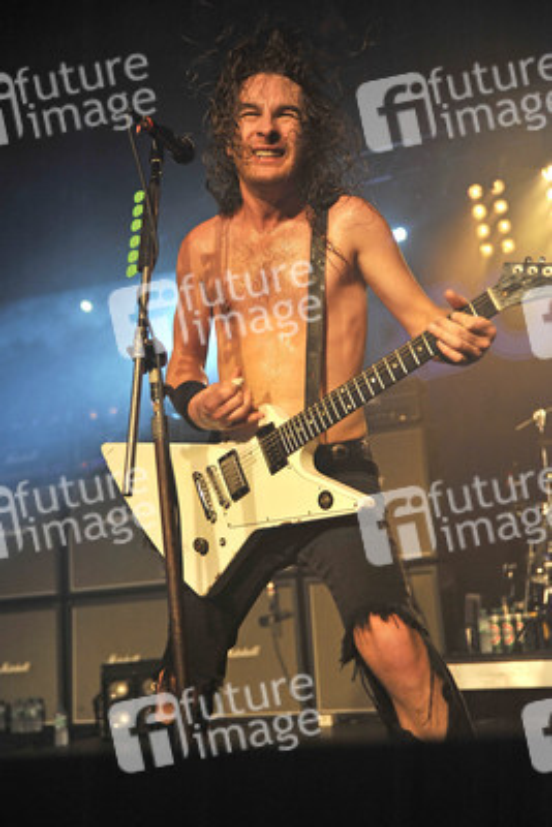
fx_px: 919
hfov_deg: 33.4
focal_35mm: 40
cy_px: 414
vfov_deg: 48.4
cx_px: 276
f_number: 2.8
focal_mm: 40
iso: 1250
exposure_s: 1/500
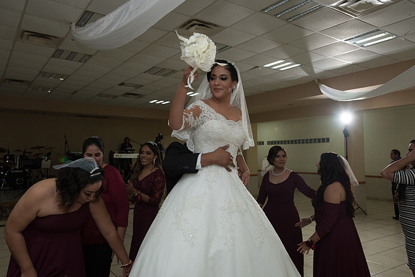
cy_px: 138
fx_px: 323
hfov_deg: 65.5
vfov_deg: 46.4
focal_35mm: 28
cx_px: 208
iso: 1600
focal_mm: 28
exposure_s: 1/100
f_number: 4.5
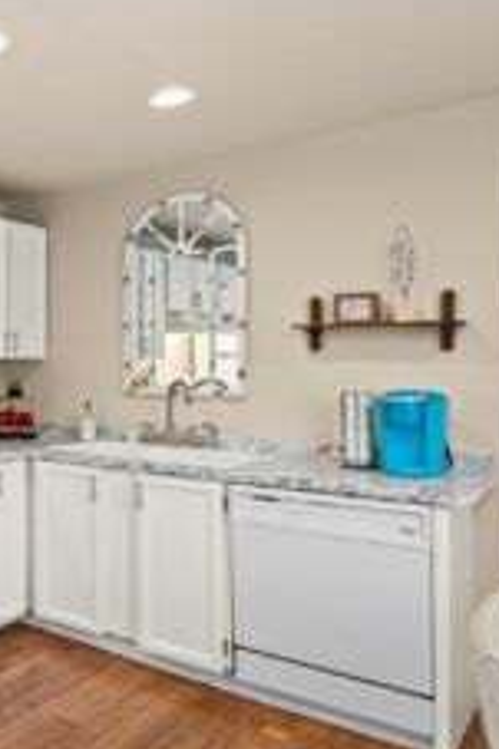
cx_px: -142
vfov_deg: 61.9
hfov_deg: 32.9
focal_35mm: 30
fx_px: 625
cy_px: 404
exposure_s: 1/8
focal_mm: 17
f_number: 7.1
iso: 1000
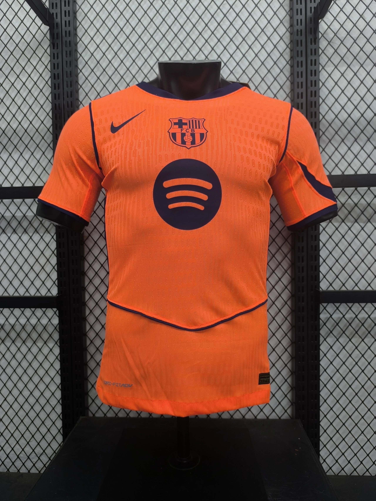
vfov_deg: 73.9
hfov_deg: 58.9
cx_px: 188
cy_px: 250
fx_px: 333
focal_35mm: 23
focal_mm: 6.14
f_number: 1.65
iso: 400
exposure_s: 1/100
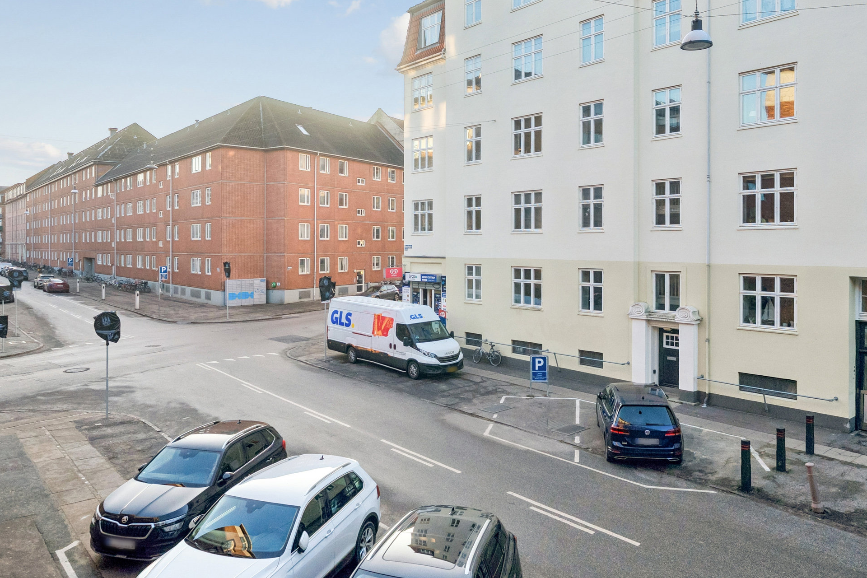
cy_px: 209
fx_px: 602
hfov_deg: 71.5
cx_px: 433
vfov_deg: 50.7
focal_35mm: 25
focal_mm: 16
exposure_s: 1/640
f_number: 5
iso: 320
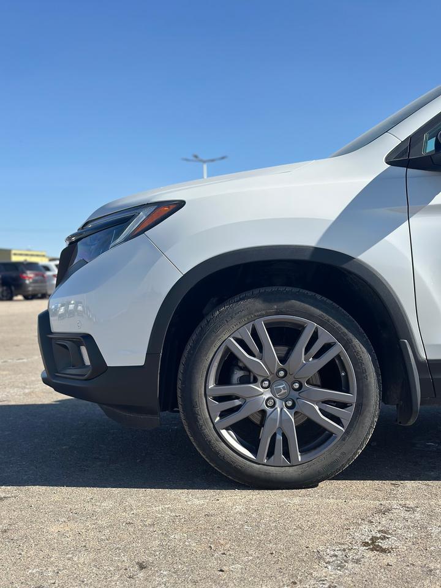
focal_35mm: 48
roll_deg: -0.7
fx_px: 815
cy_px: 294
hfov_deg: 30.3
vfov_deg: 39.7
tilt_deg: -1.2
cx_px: 220
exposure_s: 1/5556
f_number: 1.78
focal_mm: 6.86
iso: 100
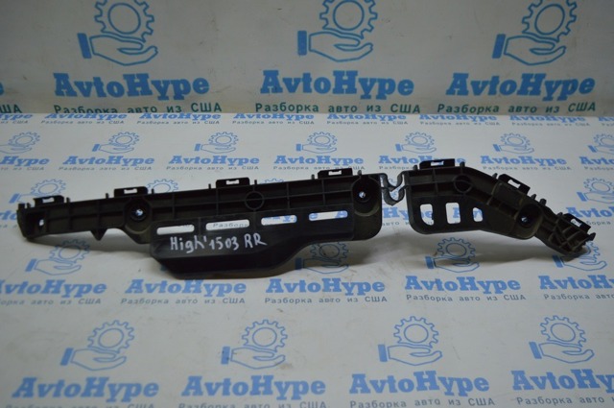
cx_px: 307
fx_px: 562
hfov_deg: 57.3
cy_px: 204
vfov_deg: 39.9
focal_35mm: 33
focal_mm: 22
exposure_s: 1/200
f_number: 3.8
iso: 400
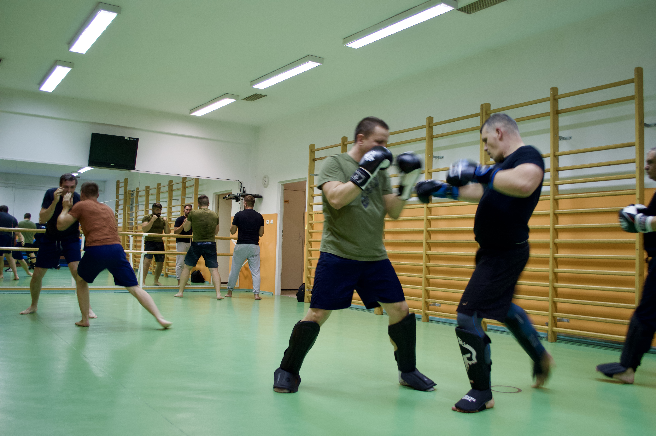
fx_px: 546
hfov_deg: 62.0
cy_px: 218
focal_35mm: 30
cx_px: 328
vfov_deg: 43.5
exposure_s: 1/30
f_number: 3.8
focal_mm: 20
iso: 400
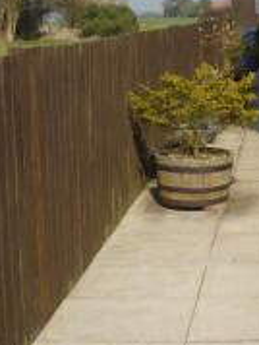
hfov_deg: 17.9
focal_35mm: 81
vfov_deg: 24.0
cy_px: 131
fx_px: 806
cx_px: 247
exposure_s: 1/200
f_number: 8
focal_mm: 5.5
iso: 100
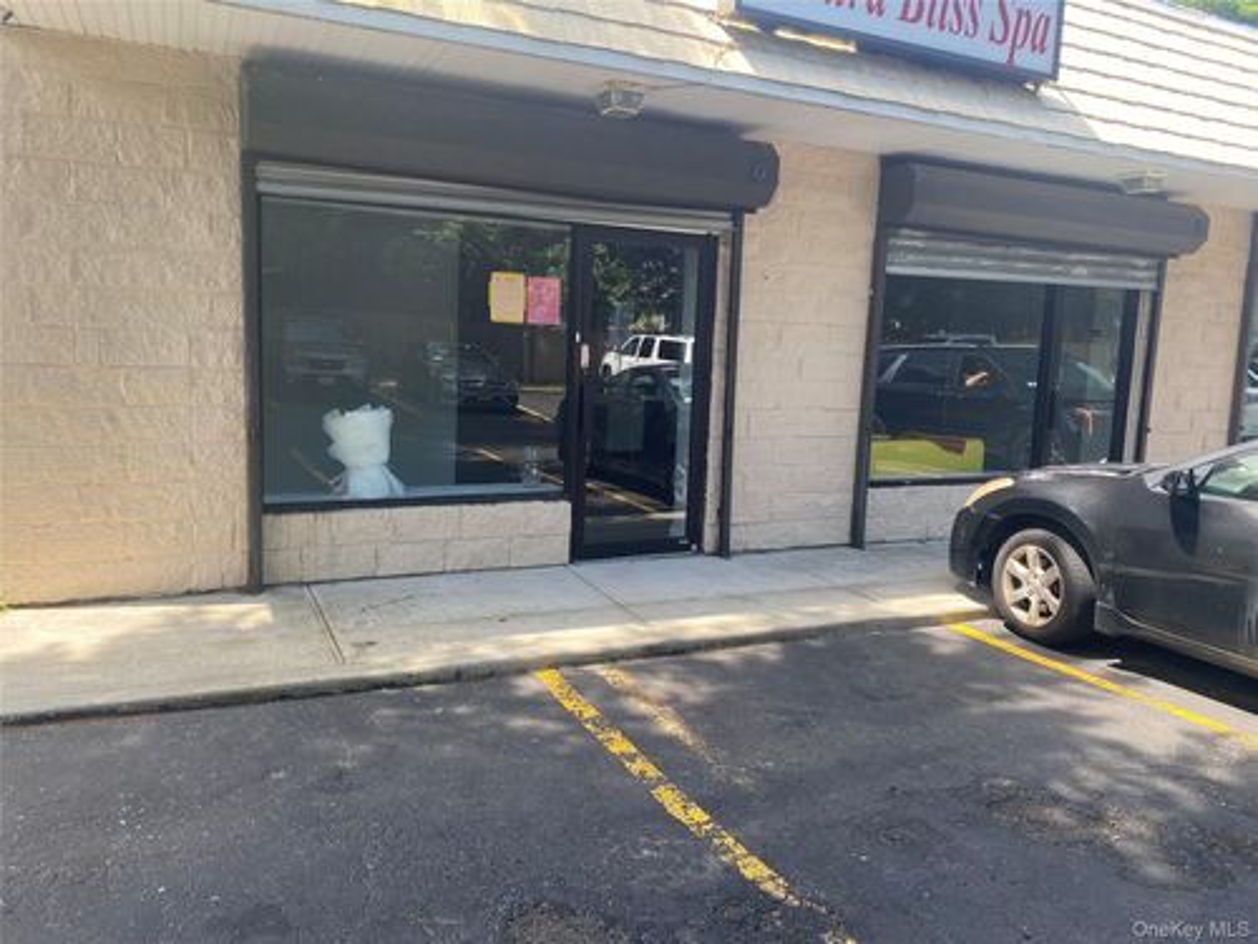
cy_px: 472
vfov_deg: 53.1
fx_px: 945
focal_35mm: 26
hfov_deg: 67.3
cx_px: 629
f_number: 1.8
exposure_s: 1/363
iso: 32
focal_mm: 4.25
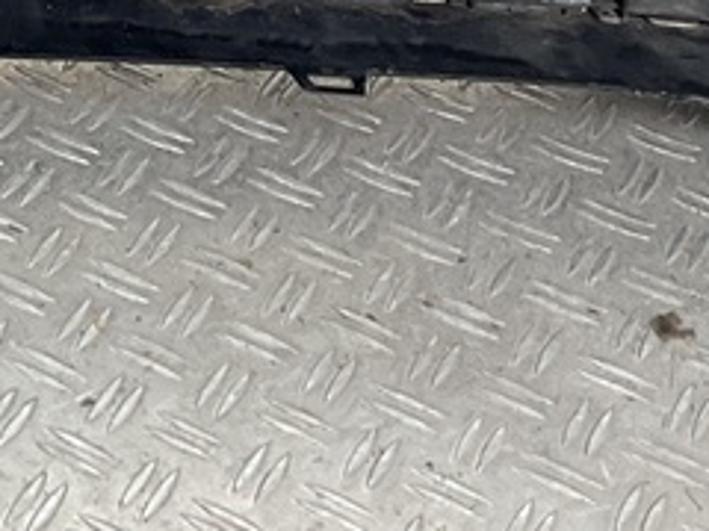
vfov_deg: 11.0
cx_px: -239
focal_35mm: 122
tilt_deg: -24.5
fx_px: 2499
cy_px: -563
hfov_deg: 15.3
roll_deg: -2.4
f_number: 1.8
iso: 25
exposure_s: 1/120
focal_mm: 3
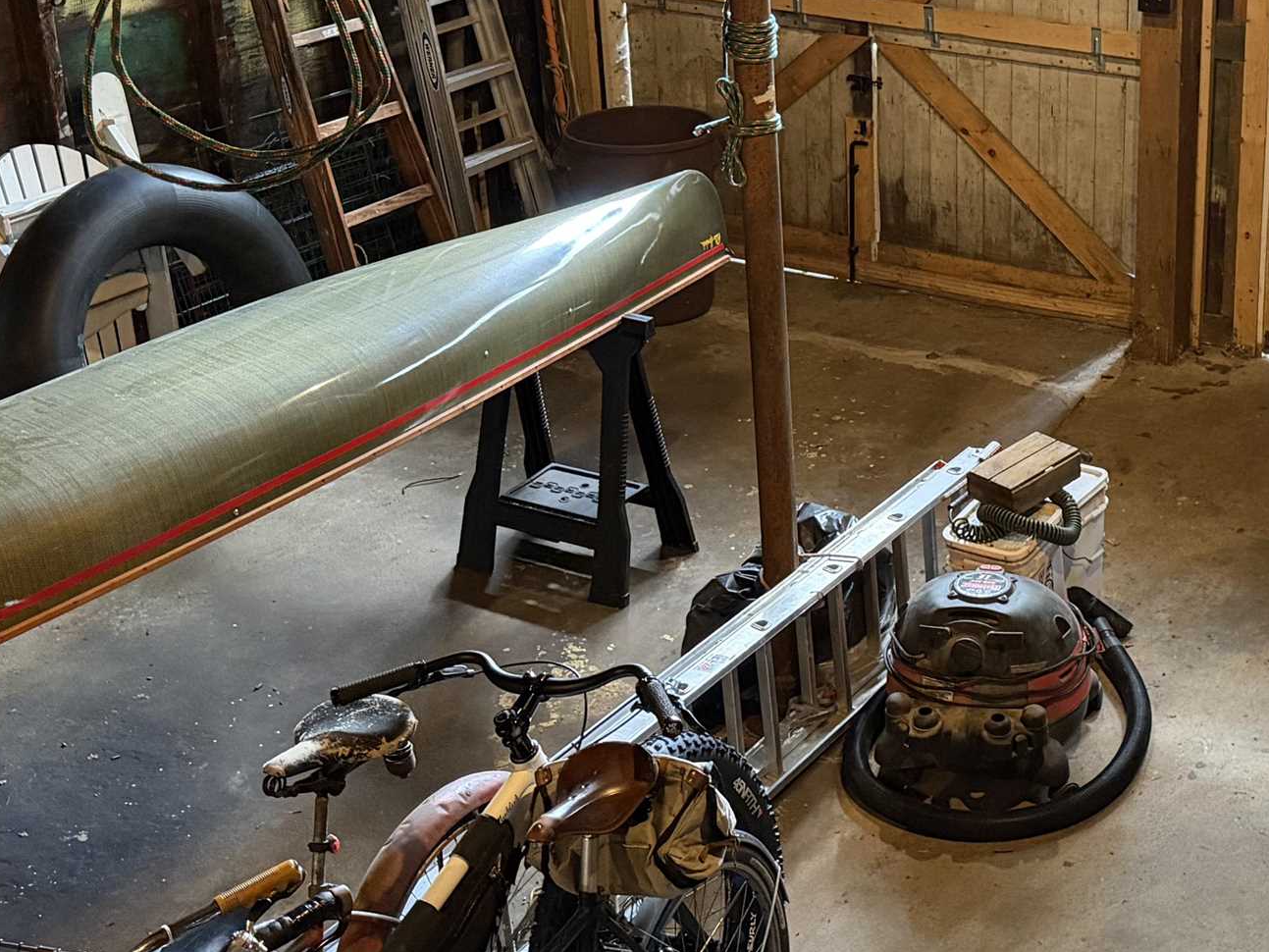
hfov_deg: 32.7
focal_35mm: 57
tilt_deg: -20.0
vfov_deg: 25.5
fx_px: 2090
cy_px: 279
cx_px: 1042
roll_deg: -0.8
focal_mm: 6.76
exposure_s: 1/30
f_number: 1.78
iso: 800
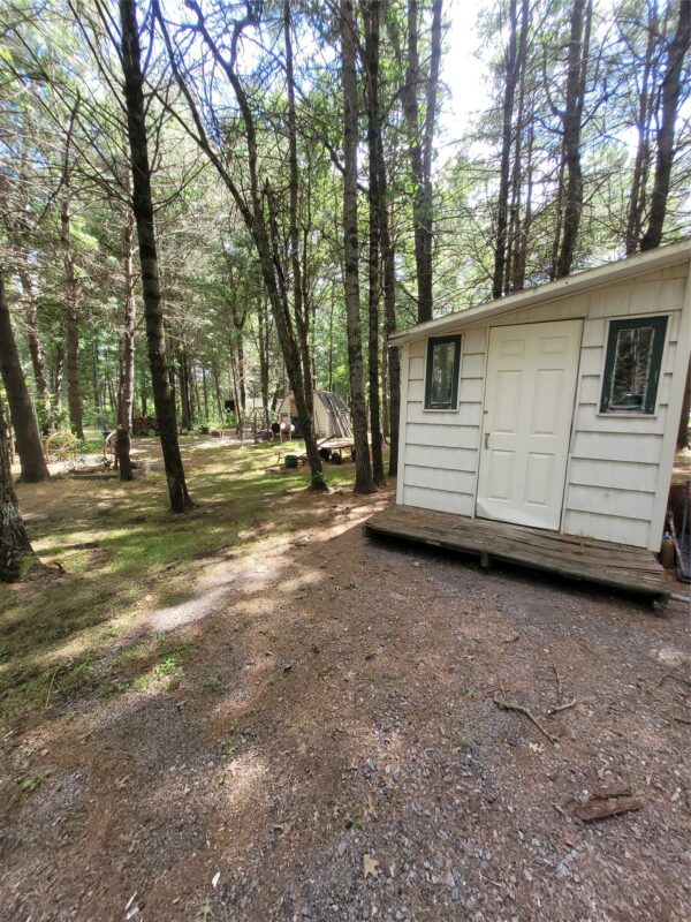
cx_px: 346
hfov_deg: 89.9
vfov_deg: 106.2
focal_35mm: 13
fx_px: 346
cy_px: 461
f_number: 2.2
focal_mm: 1.74
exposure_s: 1/120
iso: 50
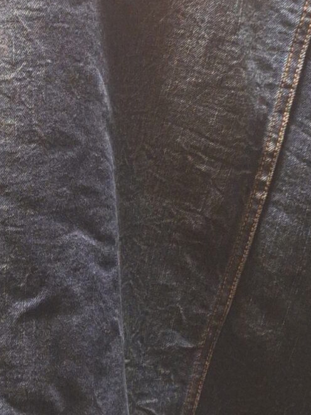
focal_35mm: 89
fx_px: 1067
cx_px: -65
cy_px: 175
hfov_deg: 15.9
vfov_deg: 22.0
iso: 500
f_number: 1.8
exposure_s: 1/20
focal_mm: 5.54
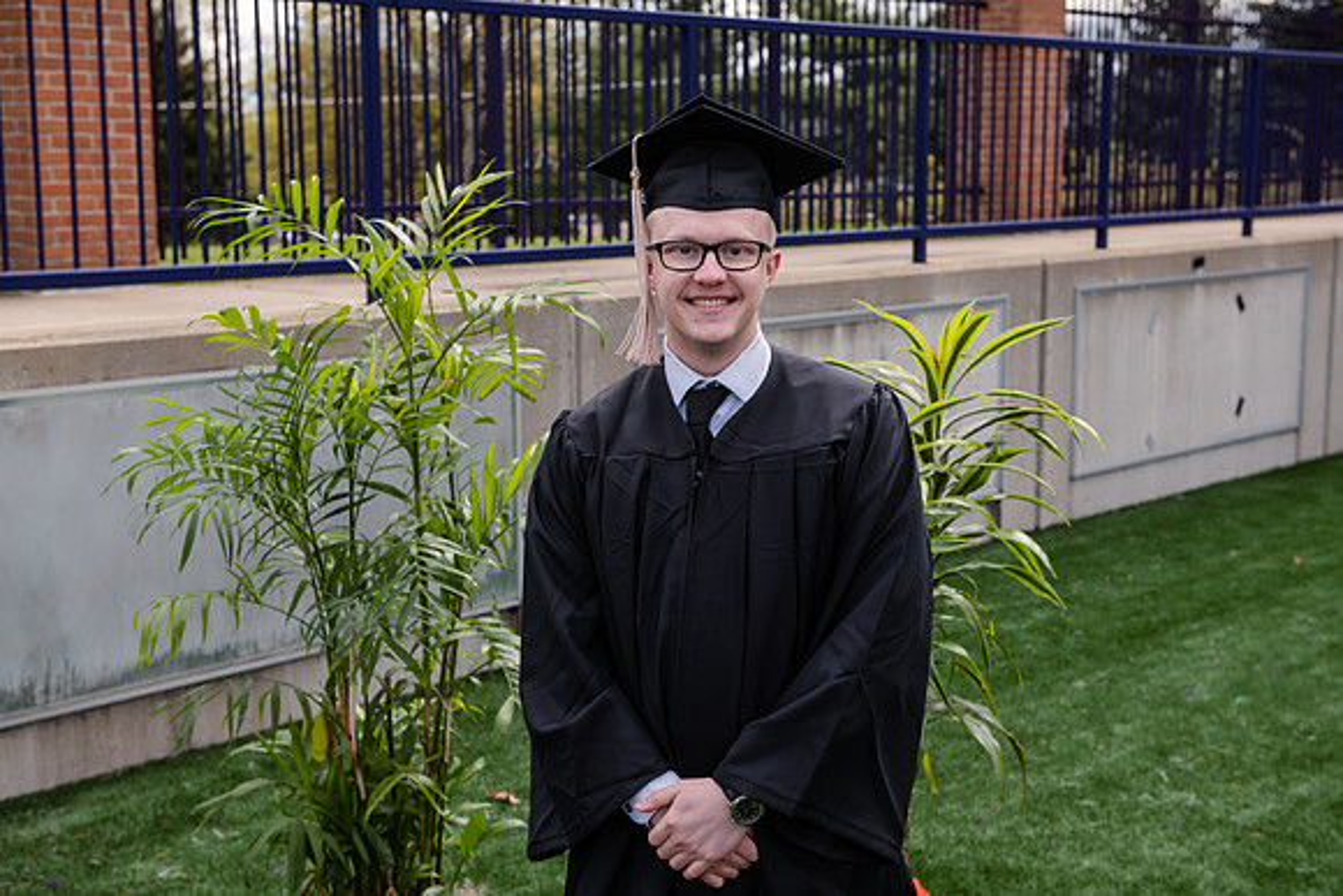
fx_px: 2052
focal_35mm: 55
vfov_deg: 24.6
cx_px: 672
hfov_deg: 36.2
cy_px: 448
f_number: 5.6
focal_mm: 55
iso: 125
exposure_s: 1/200
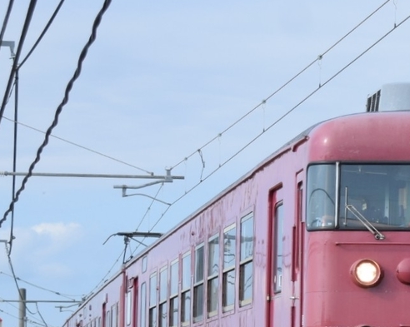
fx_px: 1916
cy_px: 315
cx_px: 334
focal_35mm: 158
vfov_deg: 9.7
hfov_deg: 12.2
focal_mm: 46
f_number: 5.6
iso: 200
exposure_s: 1/800
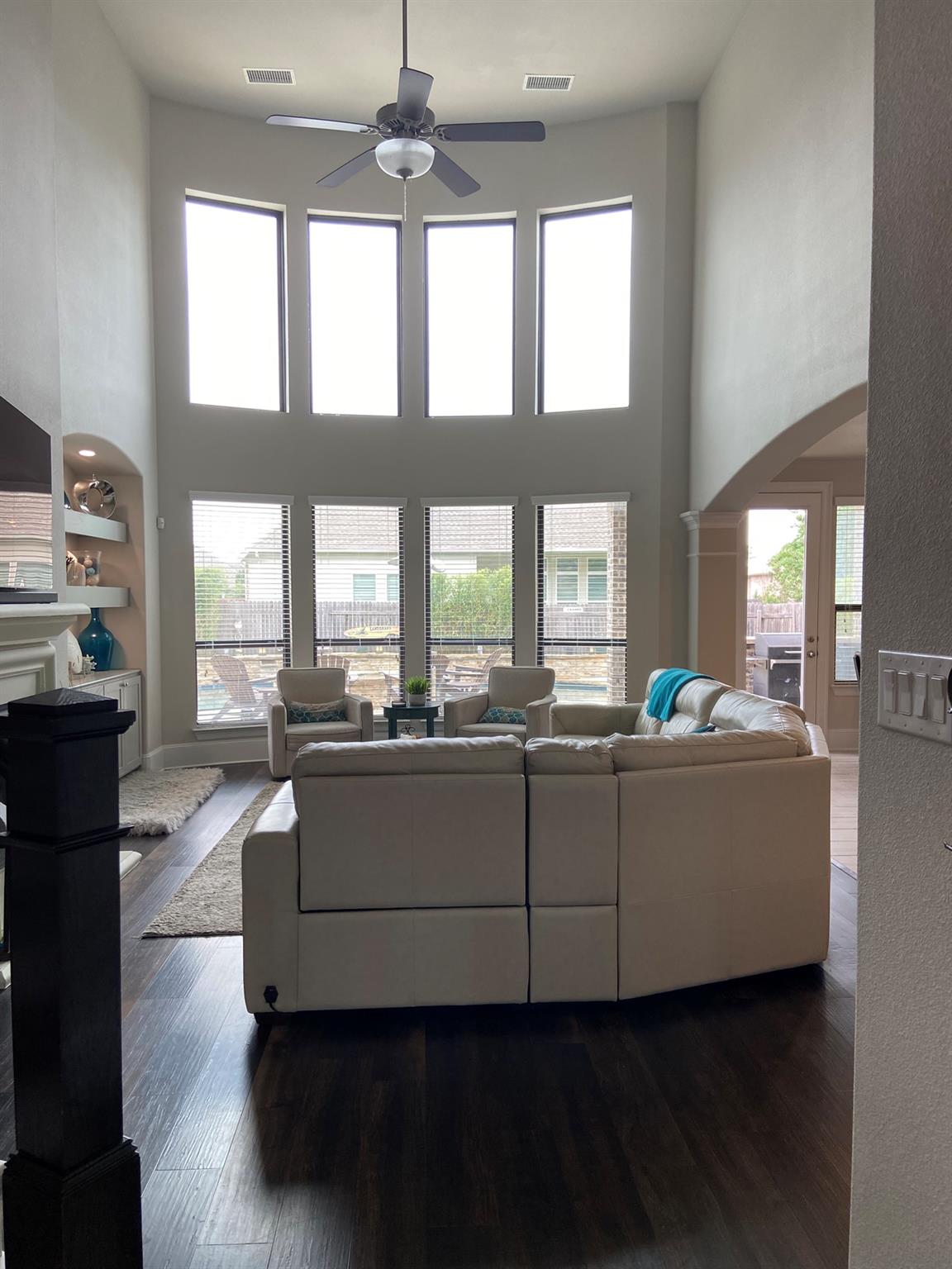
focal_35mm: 26
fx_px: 953
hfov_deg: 53.1
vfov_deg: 67.3
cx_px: 476
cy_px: 634
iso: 50
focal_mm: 4.25
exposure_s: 1/120
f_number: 1.8
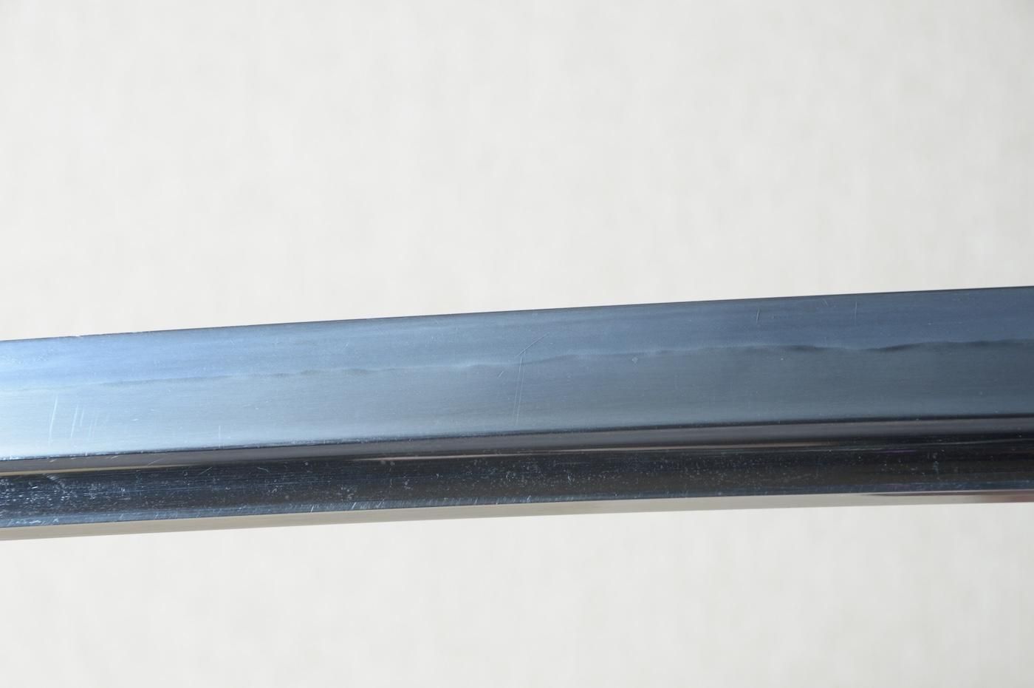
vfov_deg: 8.7
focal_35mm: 158
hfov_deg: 13.1
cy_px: 344
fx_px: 4520
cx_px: 517
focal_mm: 105
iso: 400
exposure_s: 1/1.6
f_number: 11
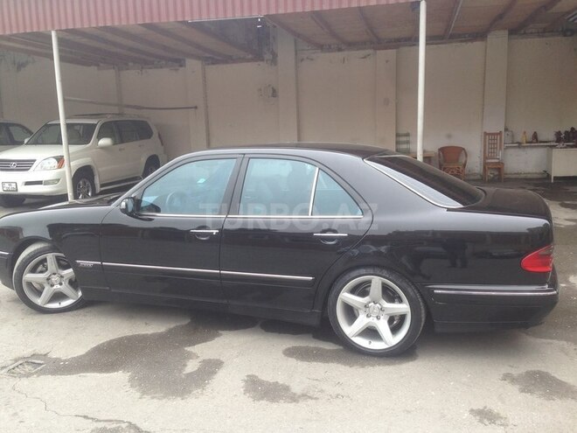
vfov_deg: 42.9
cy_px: 216
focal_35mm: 33
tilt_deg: -10.6
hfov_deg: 55.4
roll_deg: +1.6
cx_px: 288
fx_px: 550
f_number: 2.4
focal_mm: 4.12
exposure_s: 1/134
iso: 50
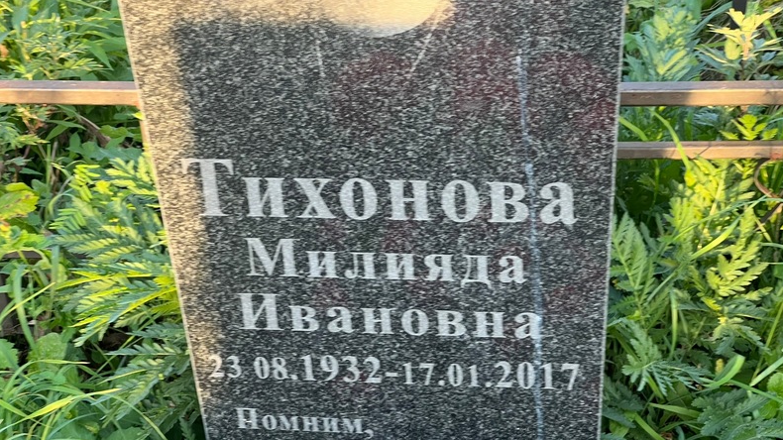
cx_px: 395
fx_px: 1764
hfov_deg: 25.0
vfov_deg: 14.2
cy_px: 293
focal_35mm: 85
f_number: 2.8
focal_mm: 9
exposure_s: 1/99
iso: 125
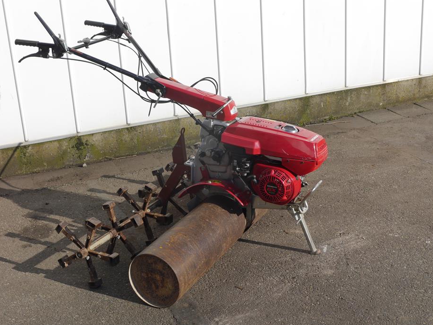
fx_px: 701
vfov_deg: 26.1
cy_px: 157
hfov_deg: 34.3
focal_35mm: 56
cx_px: 203
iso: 160
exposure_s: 1/400
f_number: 9
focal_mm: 25
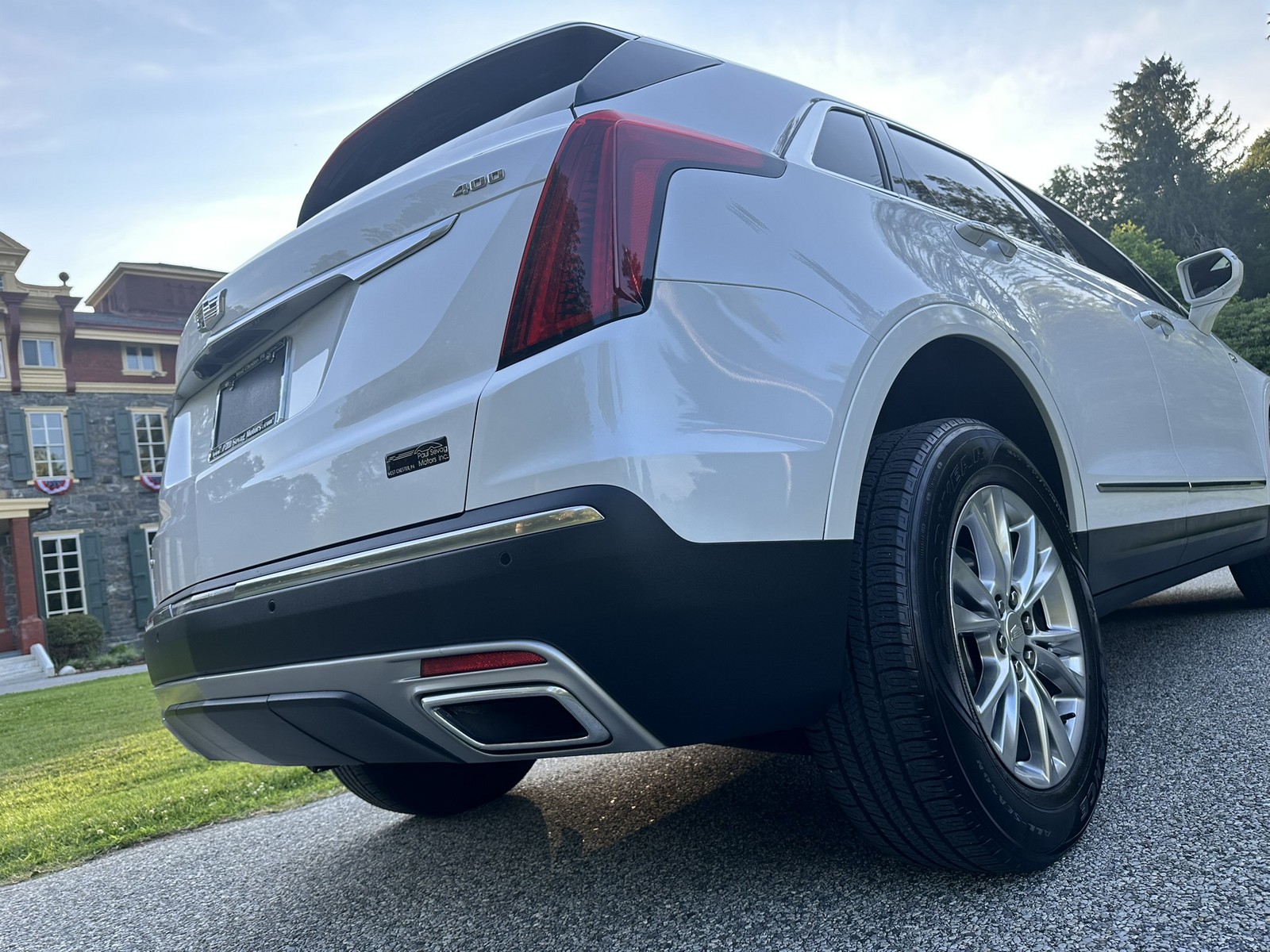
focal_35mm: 24
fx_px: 881
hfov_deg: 71.6
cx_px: 635
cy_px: 476
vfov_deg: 56.8
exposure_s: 1/690
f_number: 1.78
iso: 80
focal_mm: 6.86
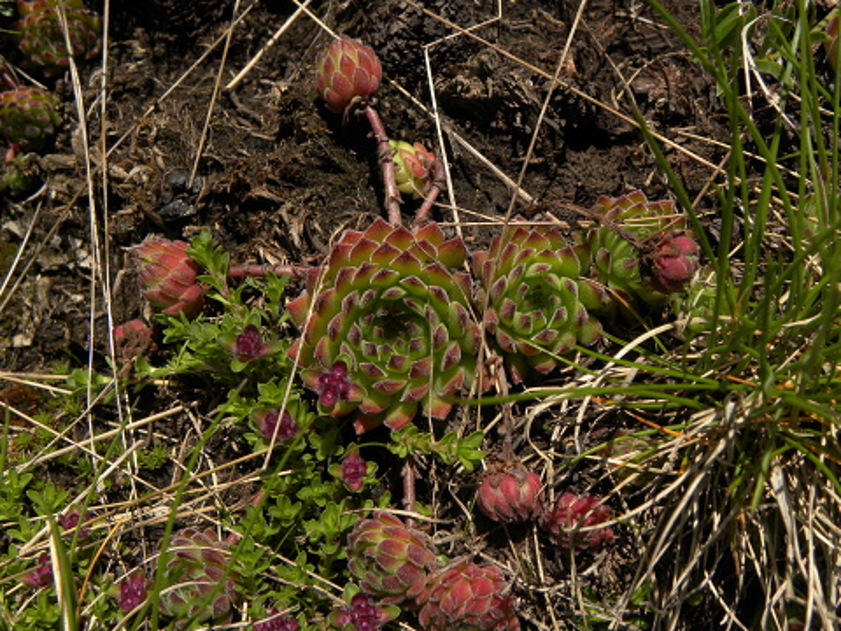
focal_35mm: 41
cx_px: 420
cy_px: 316
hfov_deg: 45.8
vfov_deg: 35.1
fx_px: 996
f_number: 5
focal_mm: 7.3
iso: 64
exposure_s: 1/500
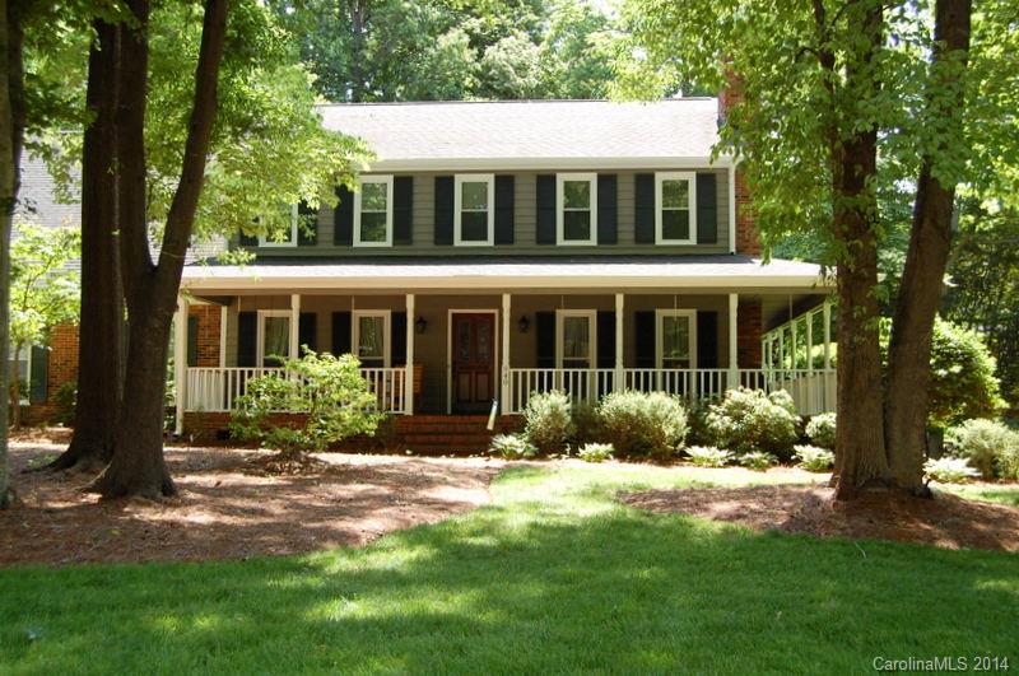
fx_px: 1102
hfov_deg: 49.6
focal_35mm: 39
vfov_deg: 34.1
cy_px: 338
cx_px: 510
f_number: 7.1
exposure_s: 1/200
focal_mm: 26
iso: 400
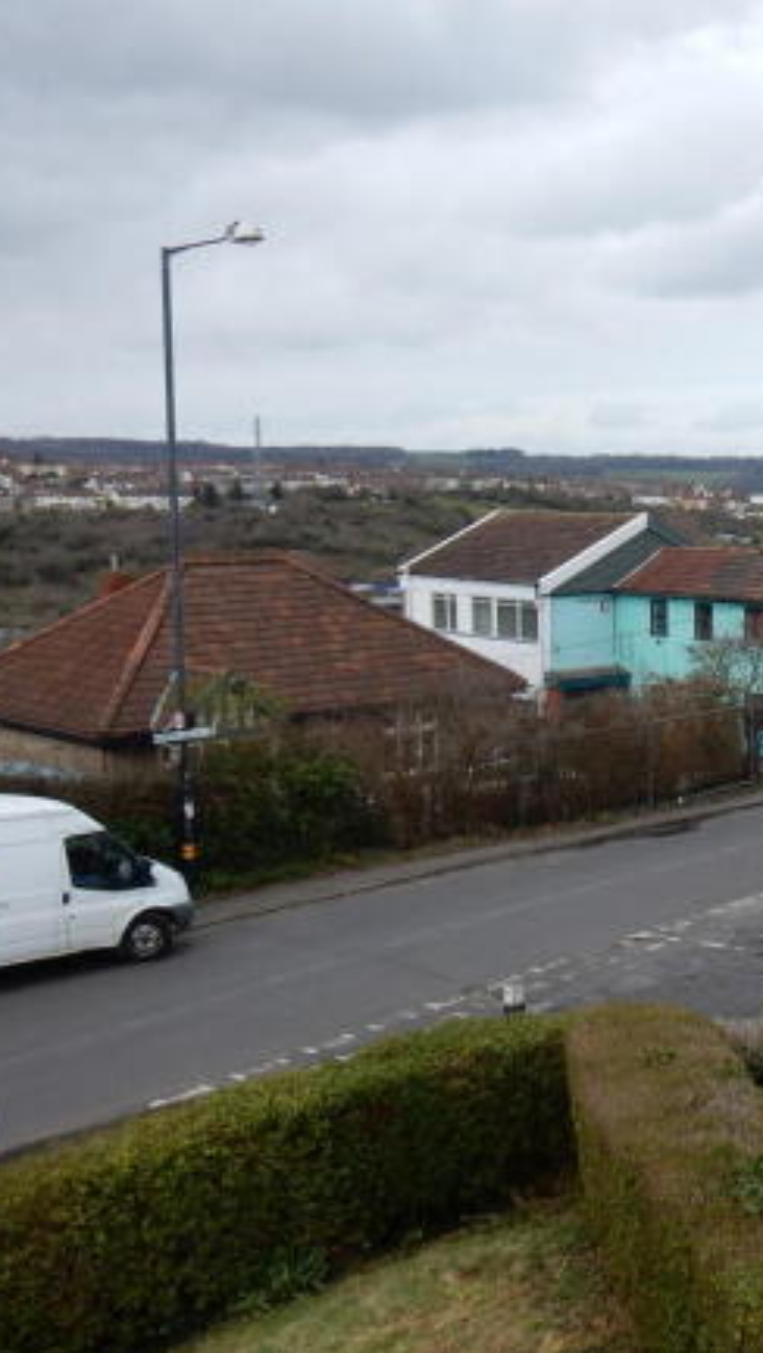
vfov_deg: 46.4
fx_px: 1580
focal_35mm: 44
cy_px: 680
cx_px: 871
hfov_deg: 25.0
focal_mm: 5.4
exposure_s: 1/640
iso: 125
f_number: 4
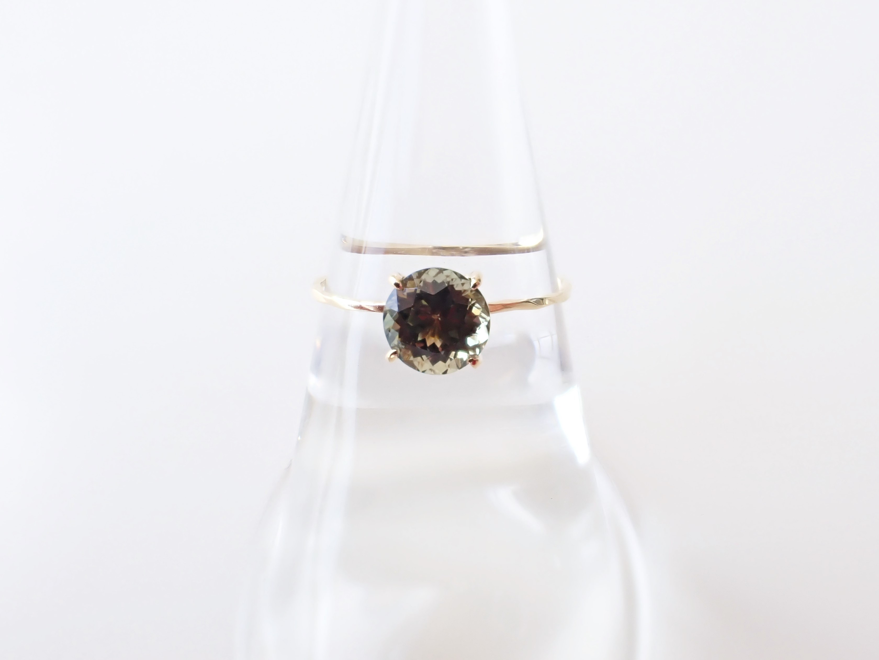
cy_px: 330
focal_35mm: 30
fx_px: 762
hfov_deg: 60.0
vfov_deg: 46.8
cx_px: 440
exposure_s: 1/125
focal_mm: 5.4
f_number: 3.2
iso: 125
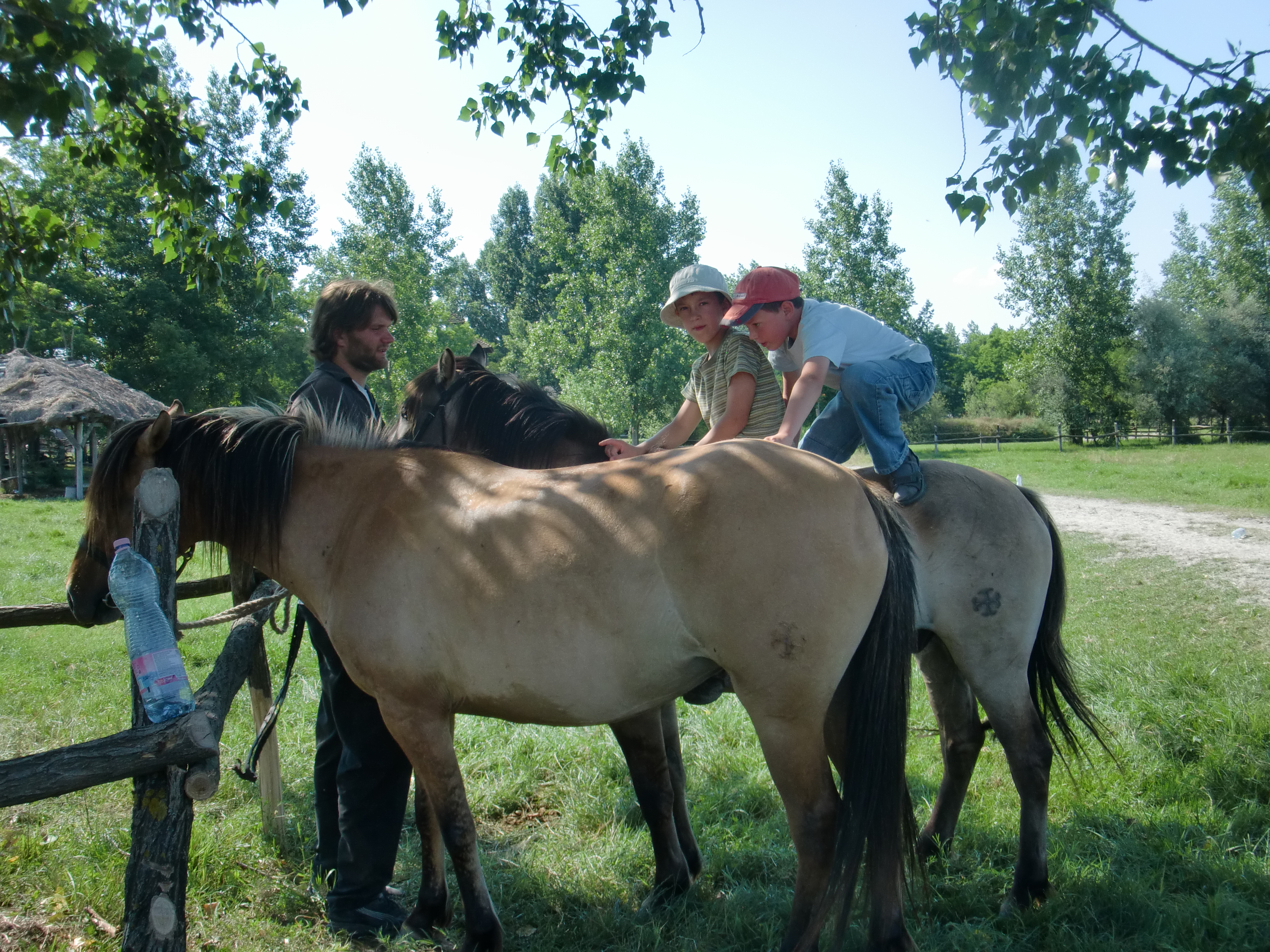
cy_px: 476
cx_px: 635
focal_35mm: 38
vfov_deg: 37.7
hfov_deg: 49.0
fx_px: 1394
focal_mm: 6.66
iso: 64
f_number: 3.9
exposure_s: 1/320
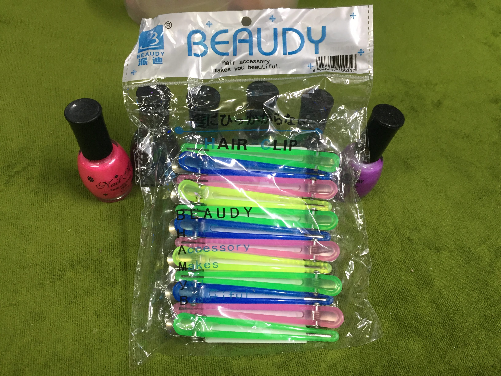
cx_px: 250
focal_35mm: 29
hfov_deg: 61.7
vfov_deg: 48.2
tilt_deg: -51.7
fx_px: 420
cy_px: 188
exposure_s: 1/33
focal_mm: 4.15
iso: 125
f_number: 2.2
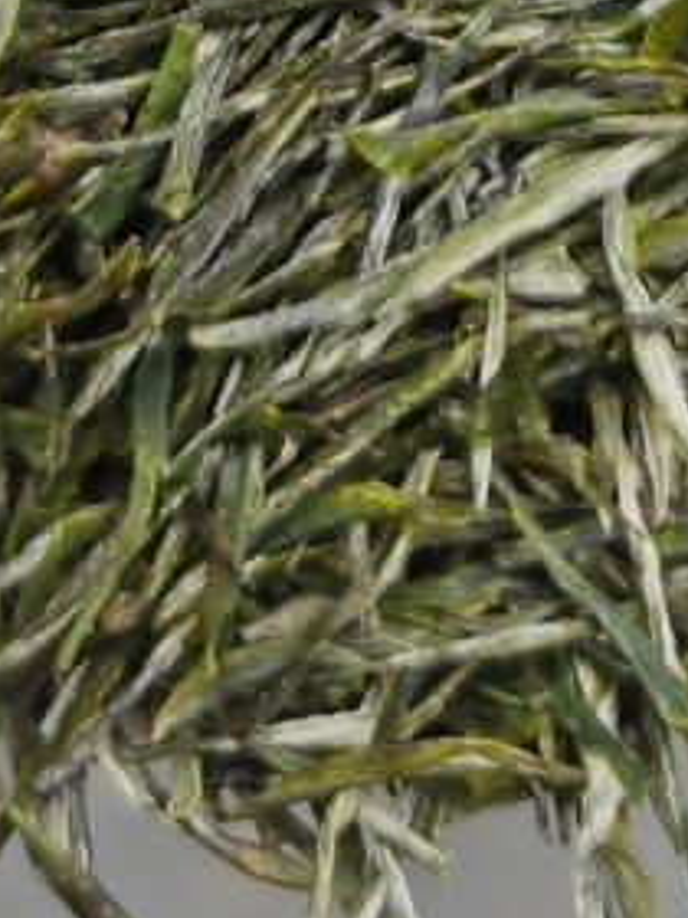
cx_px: 439
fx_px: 2730
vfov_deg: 16.8
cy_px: -575
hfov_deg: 14.3
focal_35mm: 103
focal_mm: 5.58
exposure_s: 1/145
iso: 50
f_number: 1.8
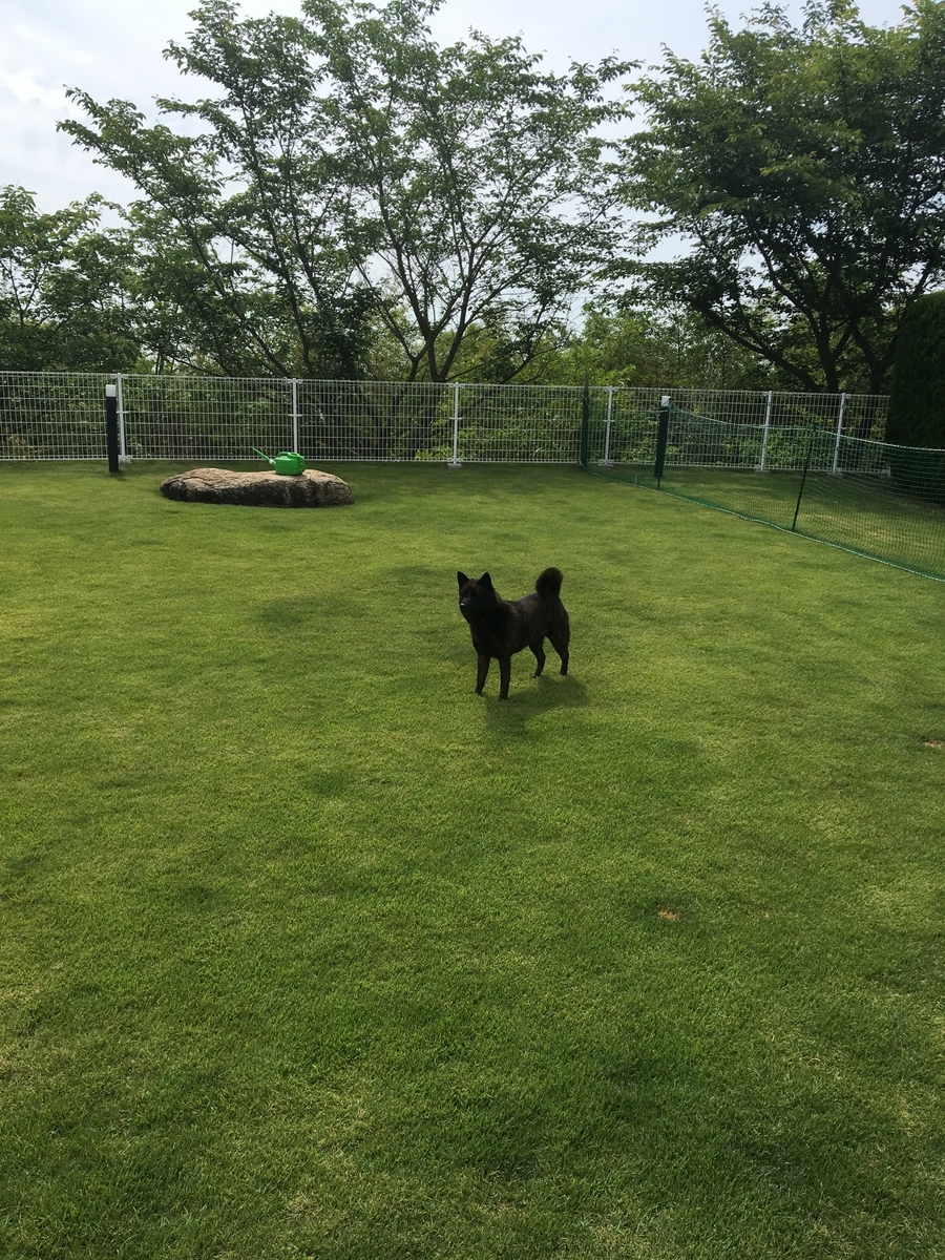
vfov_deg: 61.7
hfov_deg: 48.2
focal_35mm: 29
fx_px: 1056
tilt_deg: -14.9
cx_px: 472
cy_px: 630
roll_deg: -3.0
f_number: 2.2
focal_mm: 4.15
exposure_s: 1/1508
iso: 25
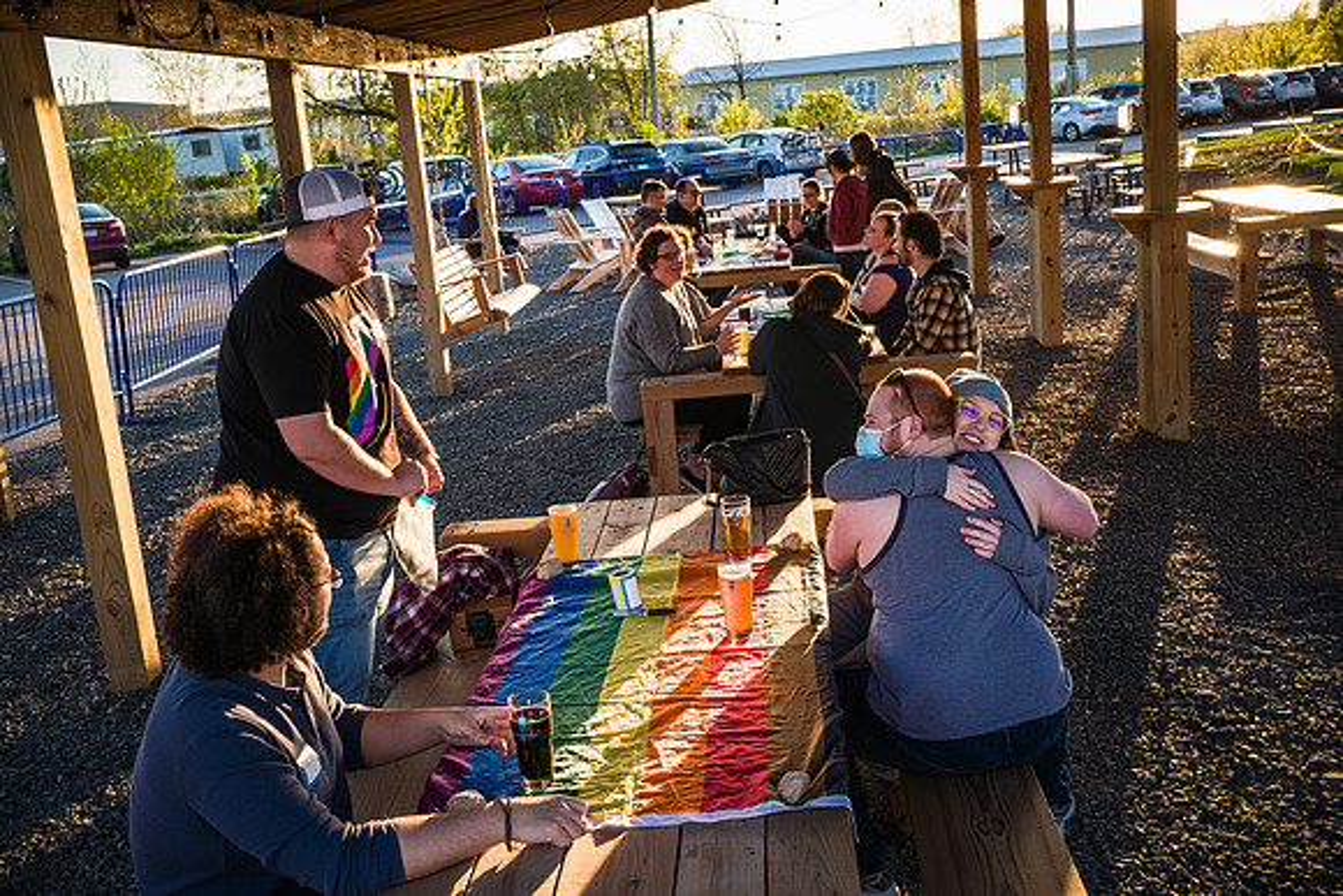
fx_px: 1354
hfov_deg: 52.7
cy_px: 432
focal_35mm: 36
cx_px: 647
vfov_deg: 36.6
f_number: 8
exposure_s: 1/250
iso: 800
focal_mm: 35
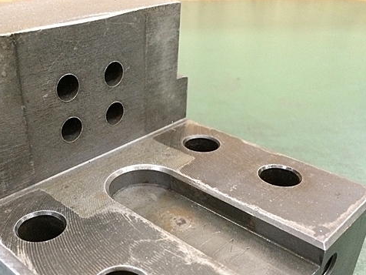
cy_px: 176
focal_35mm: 39
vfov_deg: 36.5
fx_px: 412
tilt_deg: -31.2
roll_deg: -0.1
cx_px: 145
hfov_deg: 47.6
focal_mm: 4.15
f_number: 2.2
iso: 320
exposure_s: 1/24
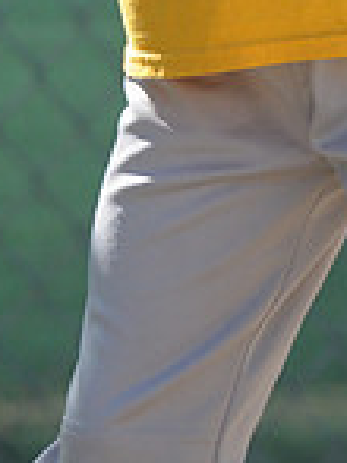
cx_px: 308
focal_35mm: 1135
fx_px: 15192
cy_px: -435
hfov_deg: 1.3
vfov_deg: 1.7
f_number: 4
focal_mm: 200
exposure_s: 1/2000
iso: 640
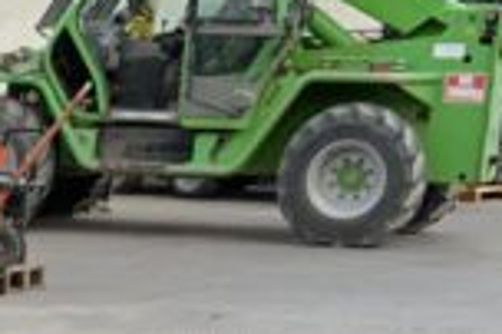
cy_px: 909
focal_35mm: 203
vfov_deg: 6.3
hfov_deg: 9.4
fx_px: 2828
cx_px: -561
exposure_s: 1/378
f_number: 1.8
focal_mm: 3
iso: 16
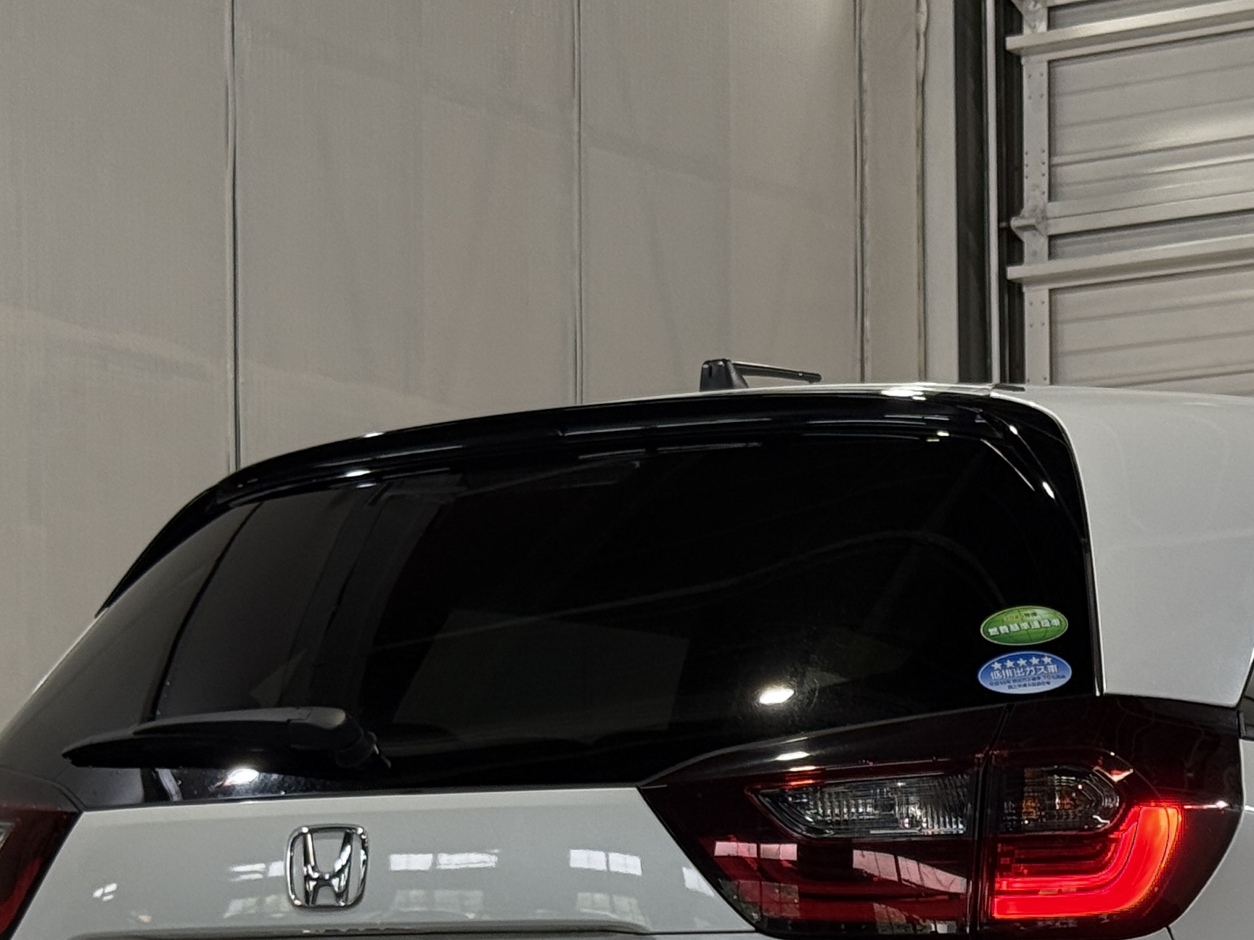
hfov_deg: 17.4
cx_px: 1015
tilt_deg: +0.7
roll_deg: +0.2
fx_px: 4057
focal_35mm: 112
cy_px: 1020
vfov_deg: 13.0
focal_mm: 6.76
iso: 50
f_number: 1.78
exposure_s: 1/120
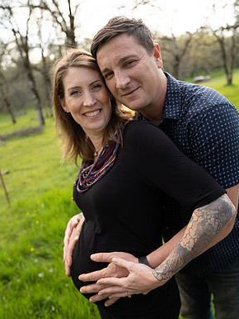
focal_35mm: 28
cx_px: 118
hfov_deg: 49.8
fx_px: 257
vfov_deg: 63.4
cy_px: 164
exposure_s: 1/250
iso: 200
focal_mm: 25
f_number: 2.8
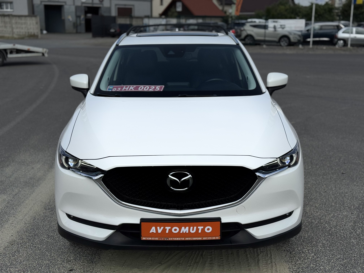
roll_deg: -0.6
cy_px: 136
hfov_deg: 39.7
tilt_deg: -12.7
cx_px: 182
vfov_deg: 30.3
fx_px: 505
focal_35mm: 48
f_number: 1.78
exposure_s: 1/15385
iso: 50
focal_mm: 6.76
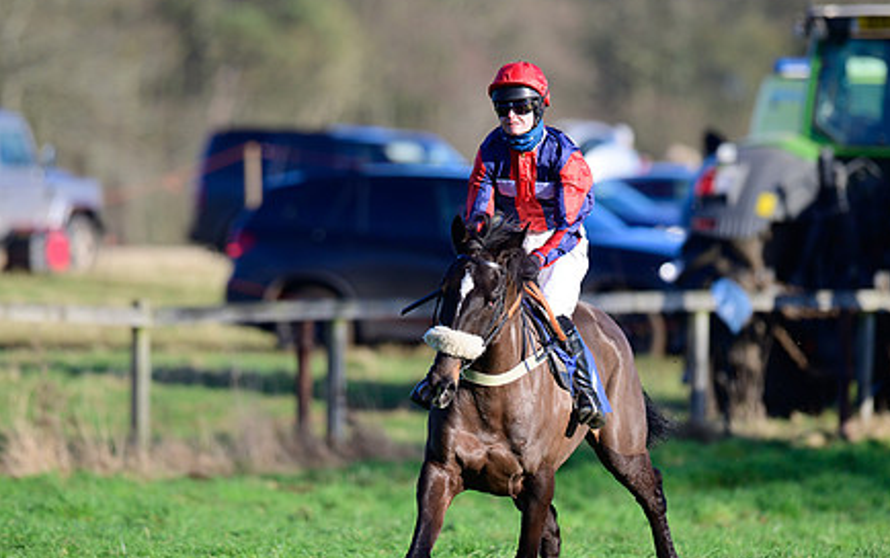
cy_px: 349
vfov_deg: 2.4
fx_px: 13205
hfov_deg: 3.9
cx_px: 461
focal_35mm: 544
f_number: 5
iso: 400
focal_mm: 400
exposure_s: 1/2000
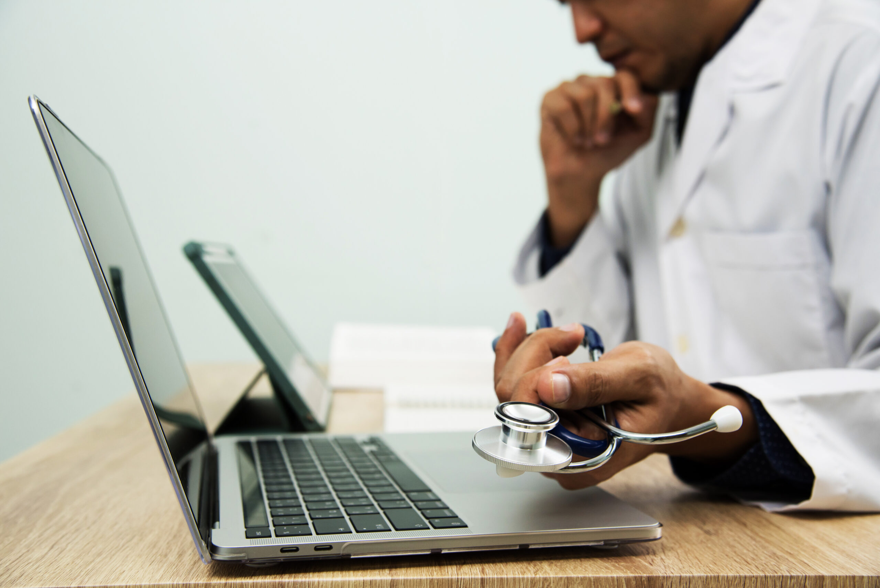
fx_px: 1076
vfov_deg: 30.5
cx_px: 440
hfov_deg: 44.5
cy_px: 294
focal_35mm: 44
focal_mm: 44
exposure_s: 1/80
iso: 500
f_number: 5
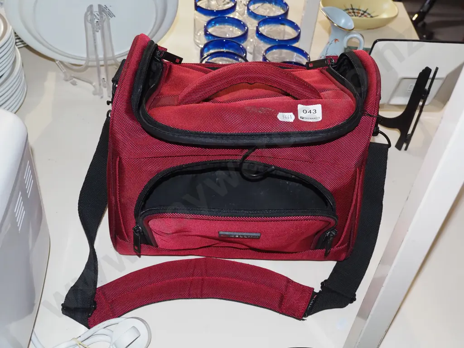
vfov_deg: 36.0
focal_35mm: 40
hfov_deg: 46.8
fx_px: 536
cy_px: 174
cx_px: 232
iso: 2500
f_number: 5.6
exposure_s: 1/60
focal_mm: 20
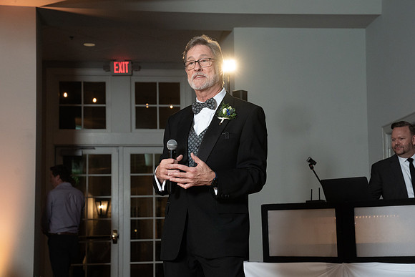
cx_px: 223
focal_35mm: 76
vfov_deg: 17.9
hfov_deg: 26.5
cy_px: 149
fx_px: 881
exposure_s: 1/200
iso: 2000
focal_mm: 70
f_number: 5.6
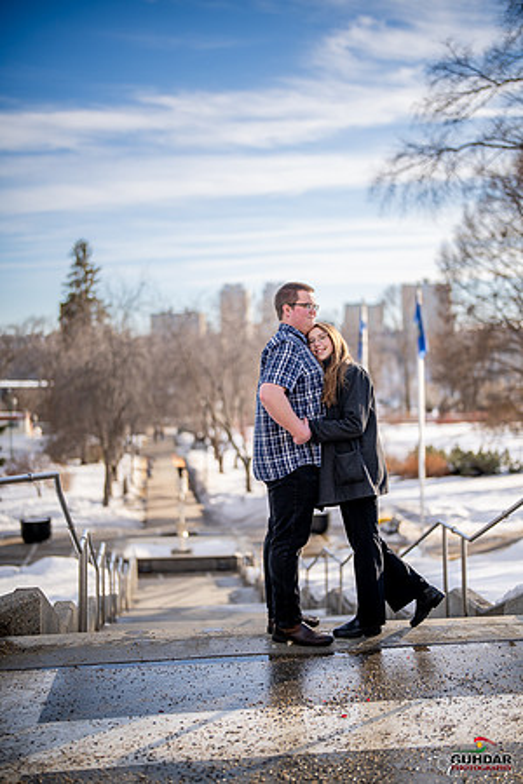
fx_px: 1089
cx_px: 262
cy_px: 392
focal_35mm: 50
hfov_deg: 27.0
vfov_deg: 39.6
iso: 100
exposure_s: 1/6400
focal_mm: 50
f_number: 1.2
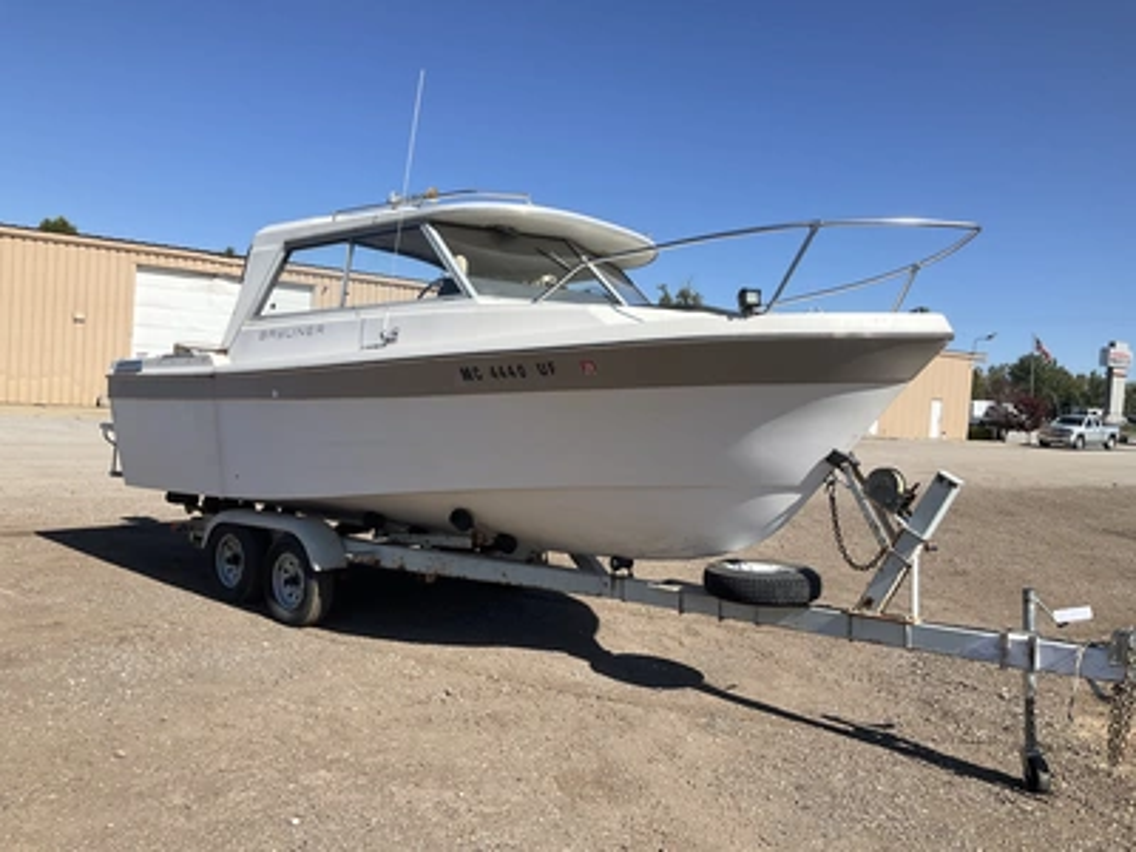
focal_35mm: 29
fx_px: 952
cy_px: 426
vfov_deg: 48.2
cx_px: 568
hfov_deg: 61.7
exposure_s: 1/2141
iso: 25
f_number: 1.8
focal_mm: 3
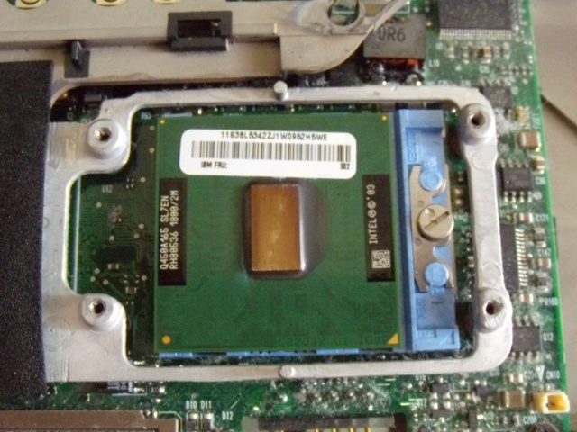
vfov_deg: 34.3
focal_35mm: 42
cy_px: 216
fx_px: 700
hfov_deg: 44.8
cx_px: 288
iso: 800
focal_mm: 7.5
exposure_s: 1/8
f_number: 3.7
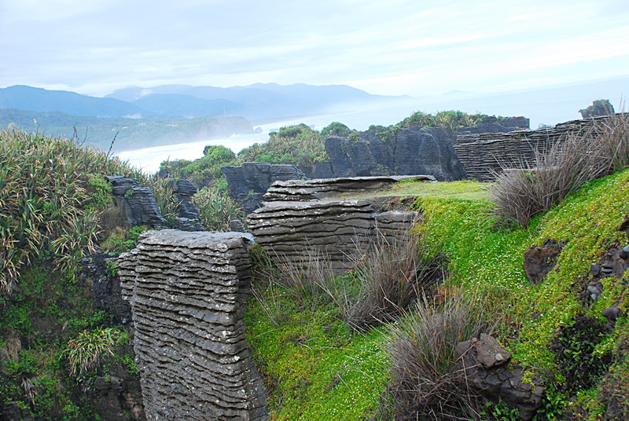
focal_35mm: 39
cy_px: 210
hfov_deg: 49.5
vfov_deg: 34.3
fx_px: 682
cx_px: 314
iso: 400
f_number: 5
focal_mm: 26
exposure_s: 1/100
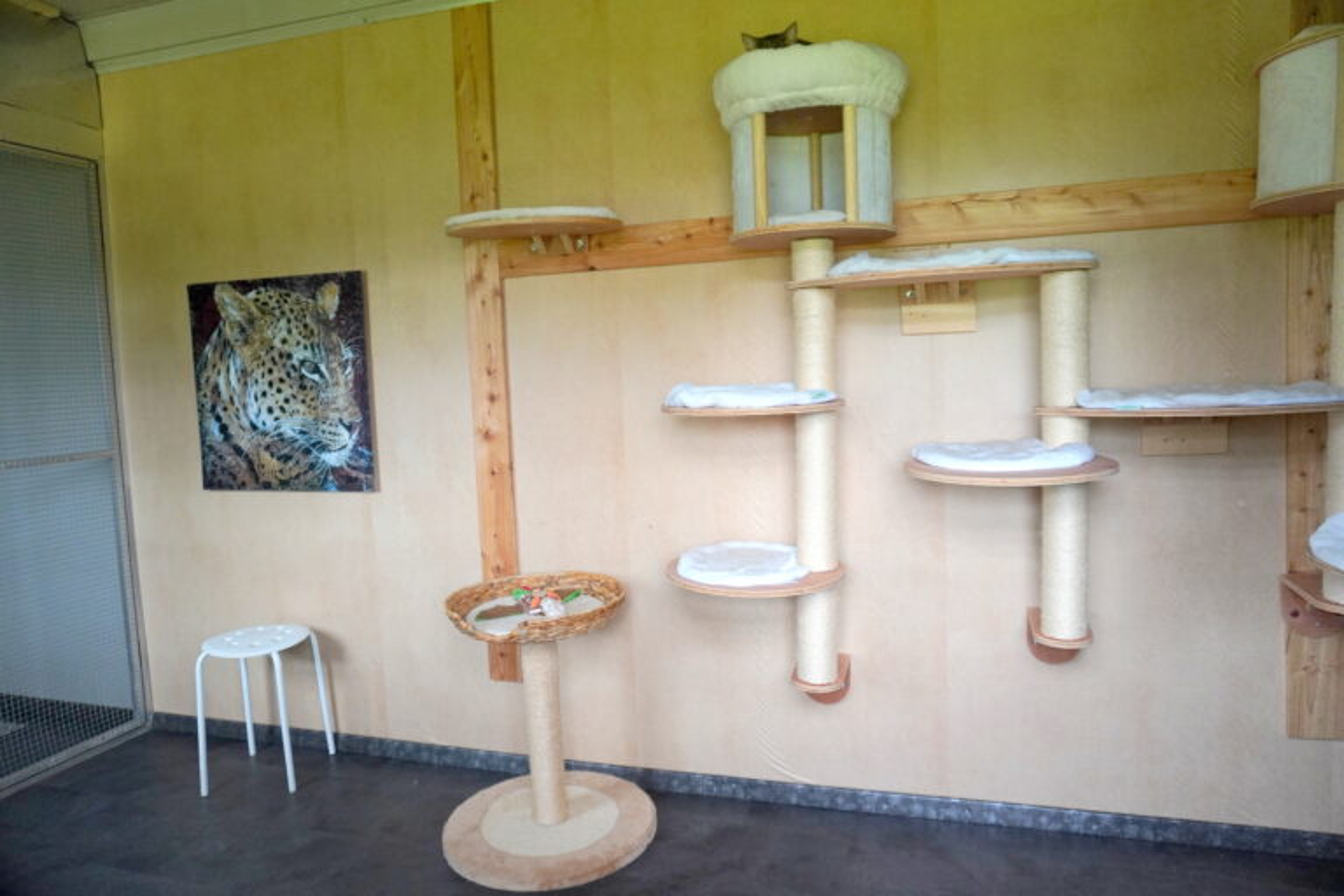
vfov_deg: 53.1
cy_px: 448
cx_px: 672
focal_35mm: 24
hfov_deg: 73.7
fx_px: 896
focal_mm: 16
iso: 800
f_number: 4
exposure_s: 1/160
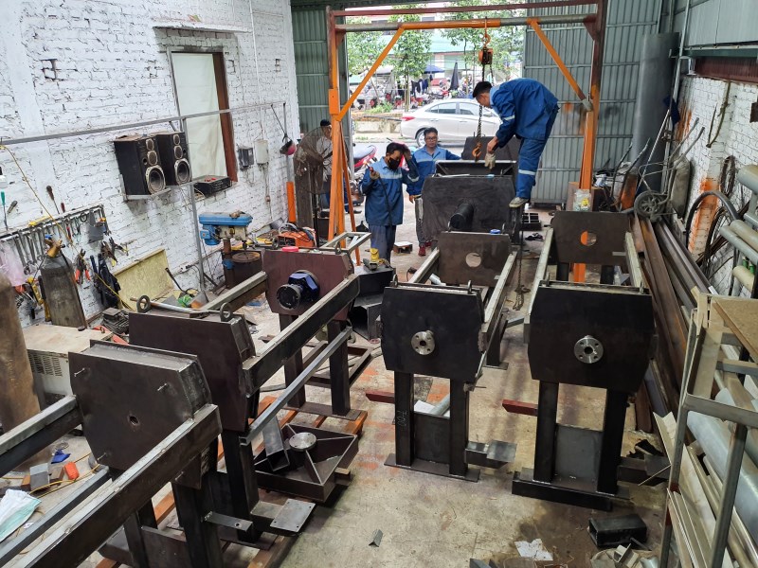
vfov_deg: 53.1
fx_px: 569
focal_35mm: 26
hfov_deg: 67.3
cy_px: 284
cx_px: 379
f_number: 1.5
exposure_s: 1/50
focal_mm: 4.3
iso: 200
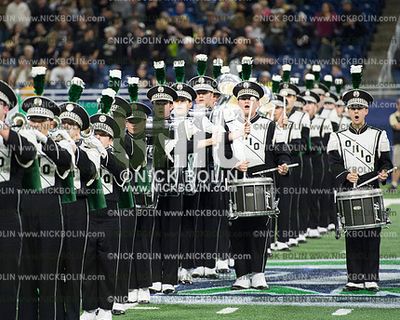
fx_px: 2995
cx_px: 179
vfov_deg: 6.1
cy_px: 148
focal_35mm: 253
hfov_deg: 7.6
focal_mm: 200
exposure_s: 1/1000
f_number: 3.5
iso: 2500
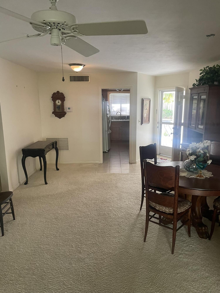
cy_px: 146
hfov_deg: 53.1
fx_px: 220
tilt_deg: -10.3
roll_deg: +1.6
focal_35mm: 26
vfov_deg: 67.3
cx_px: 110
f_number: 1.6
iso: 200
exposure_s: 1/60
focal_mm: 4.2
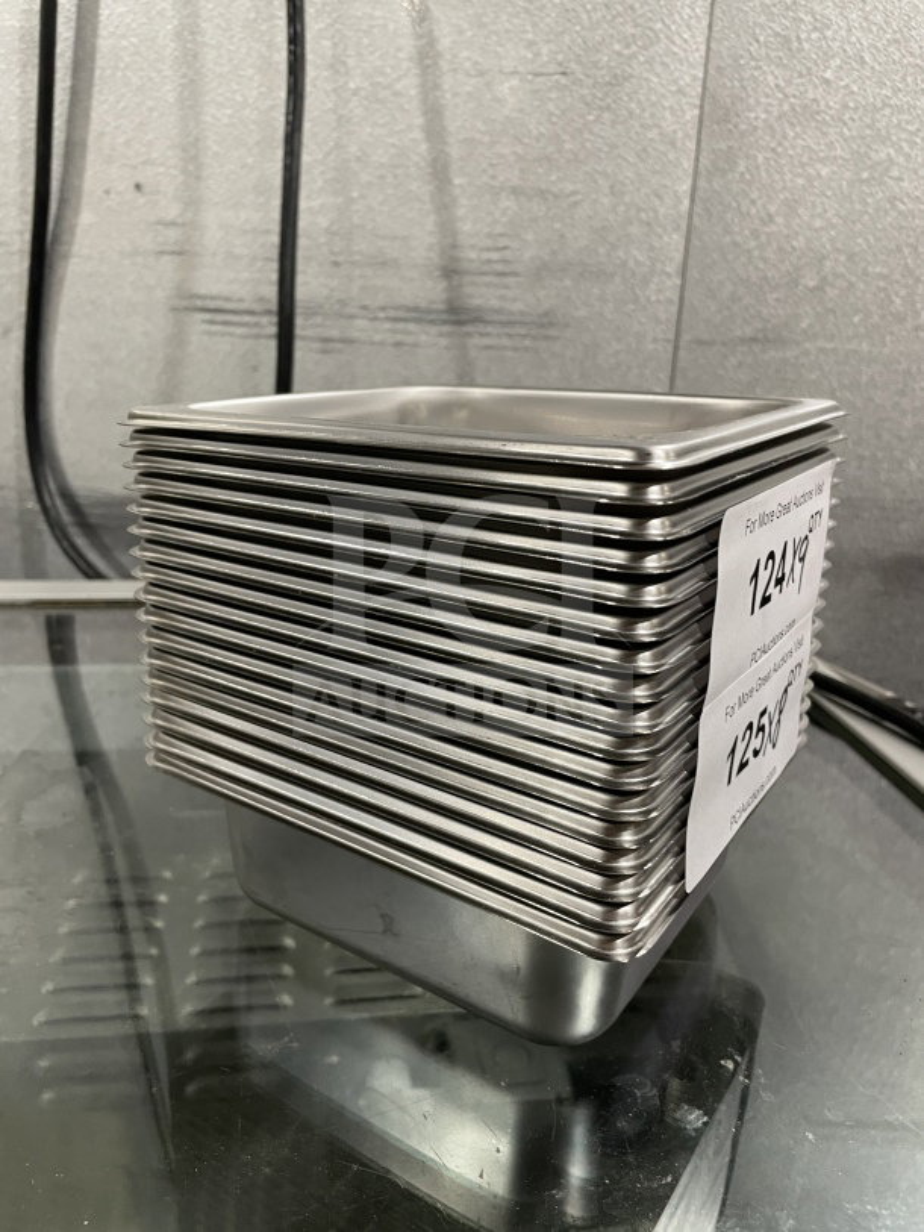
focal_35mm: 26
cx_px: 462
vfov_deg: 67.3
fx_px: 925
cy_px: 616
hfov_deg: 53.1
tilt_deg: -17.6
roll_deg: -1.8
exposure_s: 1/60
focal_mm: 4.2
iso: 160
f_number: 1.6
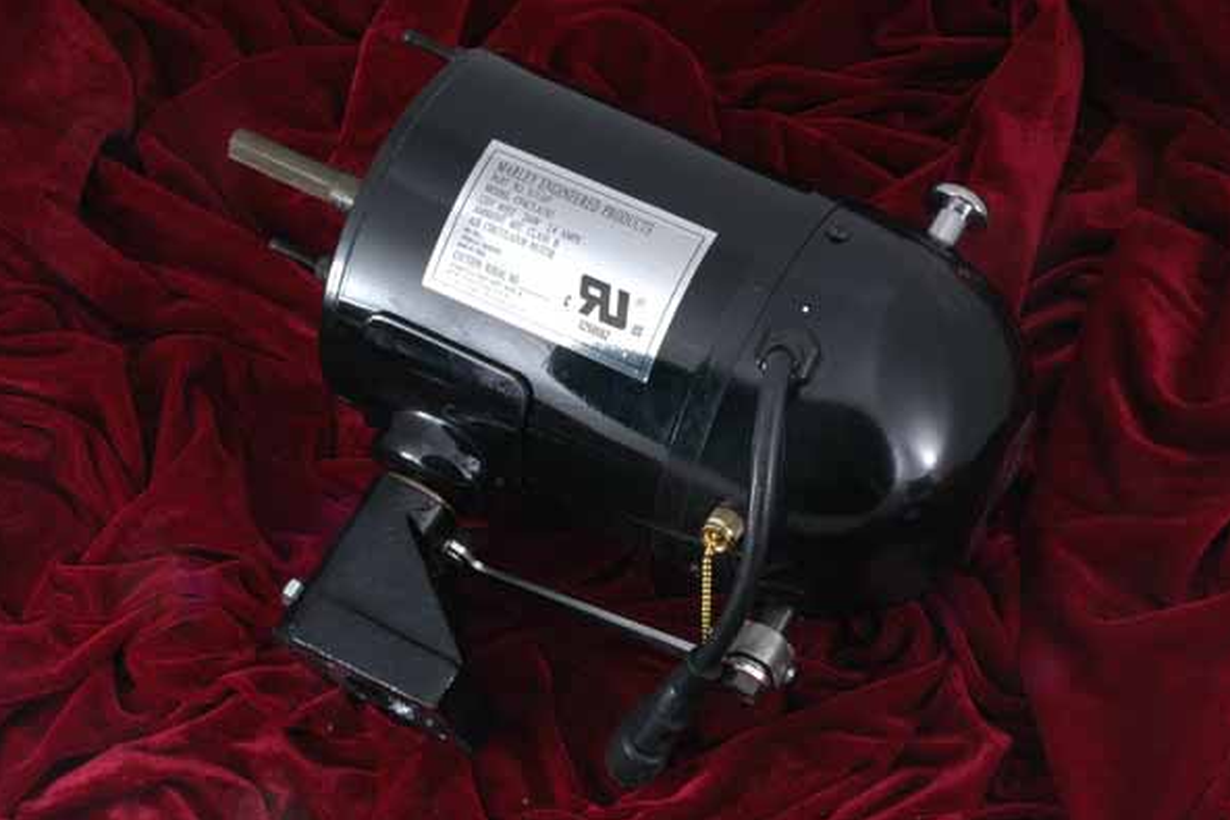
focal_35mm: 79
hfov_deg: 25.7
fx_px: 2700
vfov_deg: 17.3
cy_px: 410
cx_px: 613
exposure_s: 1/10
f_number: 20
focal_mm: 52
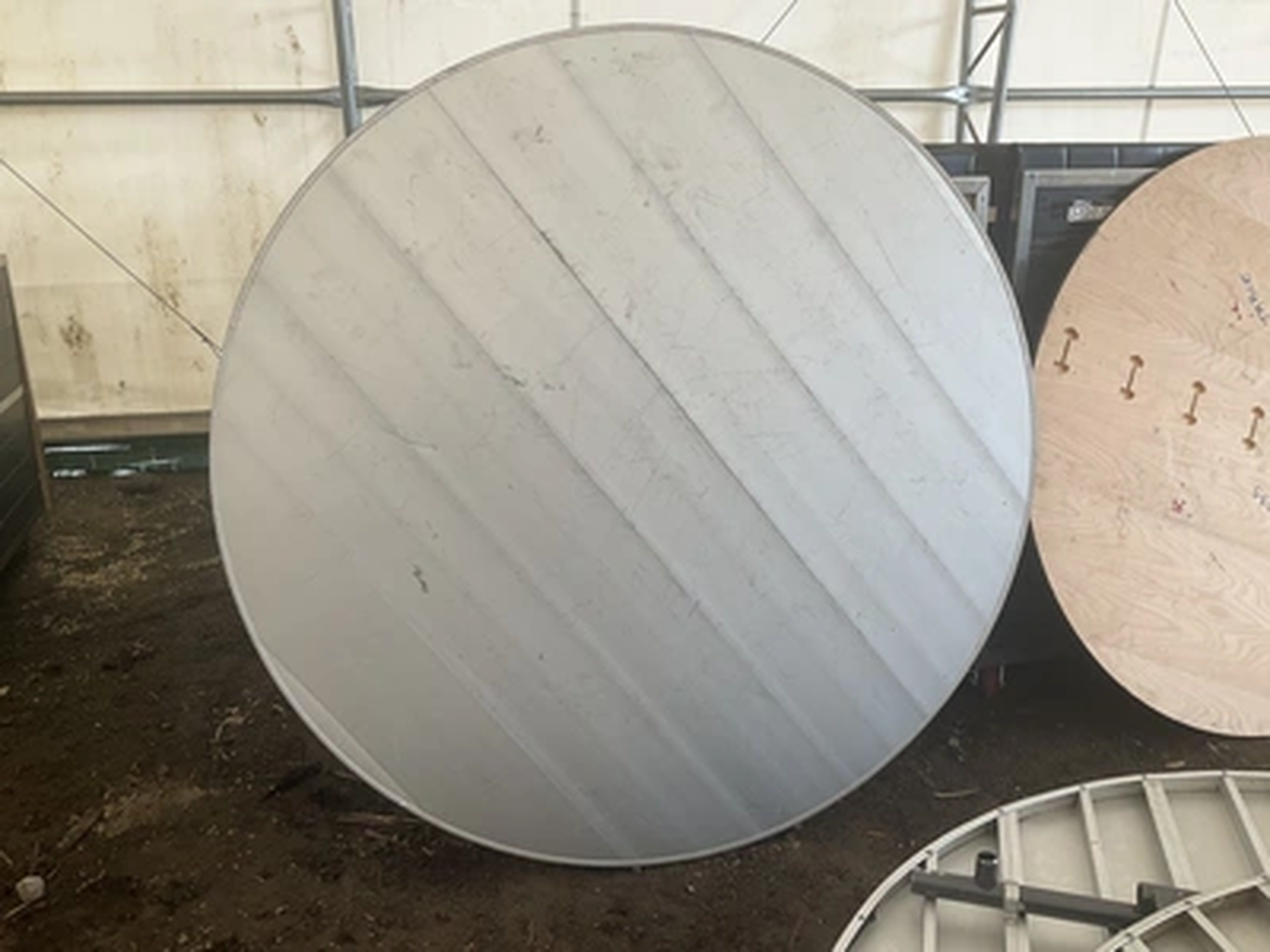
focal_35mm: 29
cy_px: 476
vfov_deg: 48.2
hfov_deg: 61.7
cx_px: 635
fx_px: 1064
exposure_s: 1/122
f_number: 1.8
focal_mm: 3
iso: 20
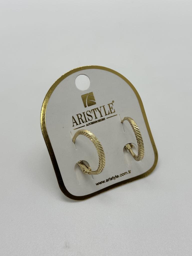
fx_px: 355
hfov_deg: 30.3
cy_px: 128
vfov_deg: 39.7
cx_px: 96
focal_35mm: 48
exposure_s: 1/240
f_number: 1.78
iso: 50
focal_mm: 6.86
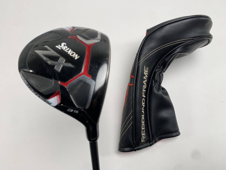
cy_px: 85
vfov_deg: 53.1
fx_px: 170
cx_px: 113
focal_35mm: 26
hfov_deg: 67.3
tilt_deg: -69.1
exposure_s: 1/154
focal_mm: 4.25
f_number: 1.8
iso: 25
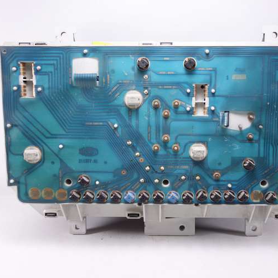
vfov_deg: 42.8
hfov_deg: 42.8
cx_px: 157
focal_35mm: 39
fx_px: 354
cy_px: 137
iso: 125
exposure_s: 1/60
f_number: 2.2
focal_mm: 11.32
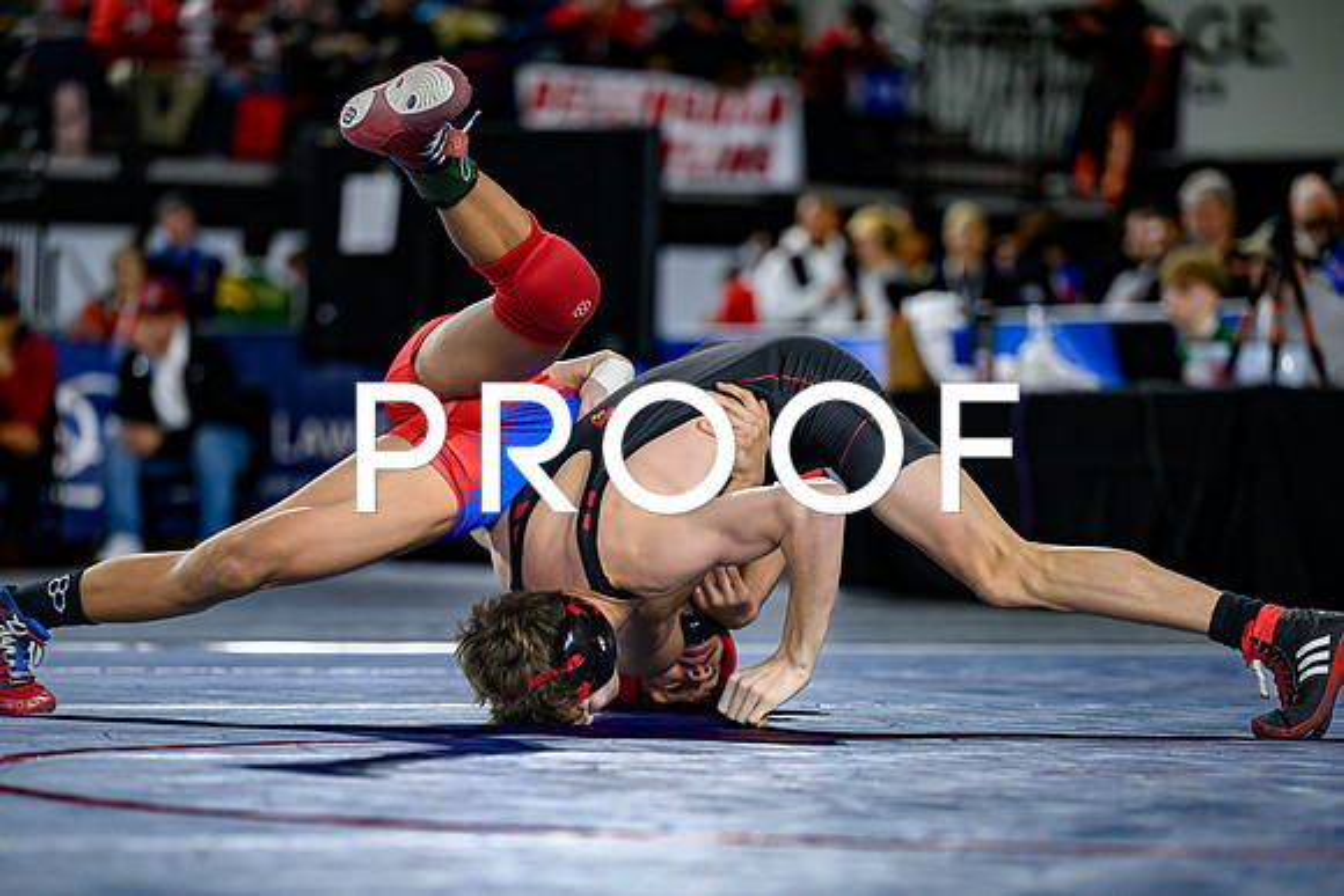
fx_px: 6523
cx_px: 668
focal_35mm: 175
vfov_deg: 7.9
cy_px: 522
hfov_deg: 11.8
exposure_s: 1/800
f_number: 2.8
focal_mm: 150
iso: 1600
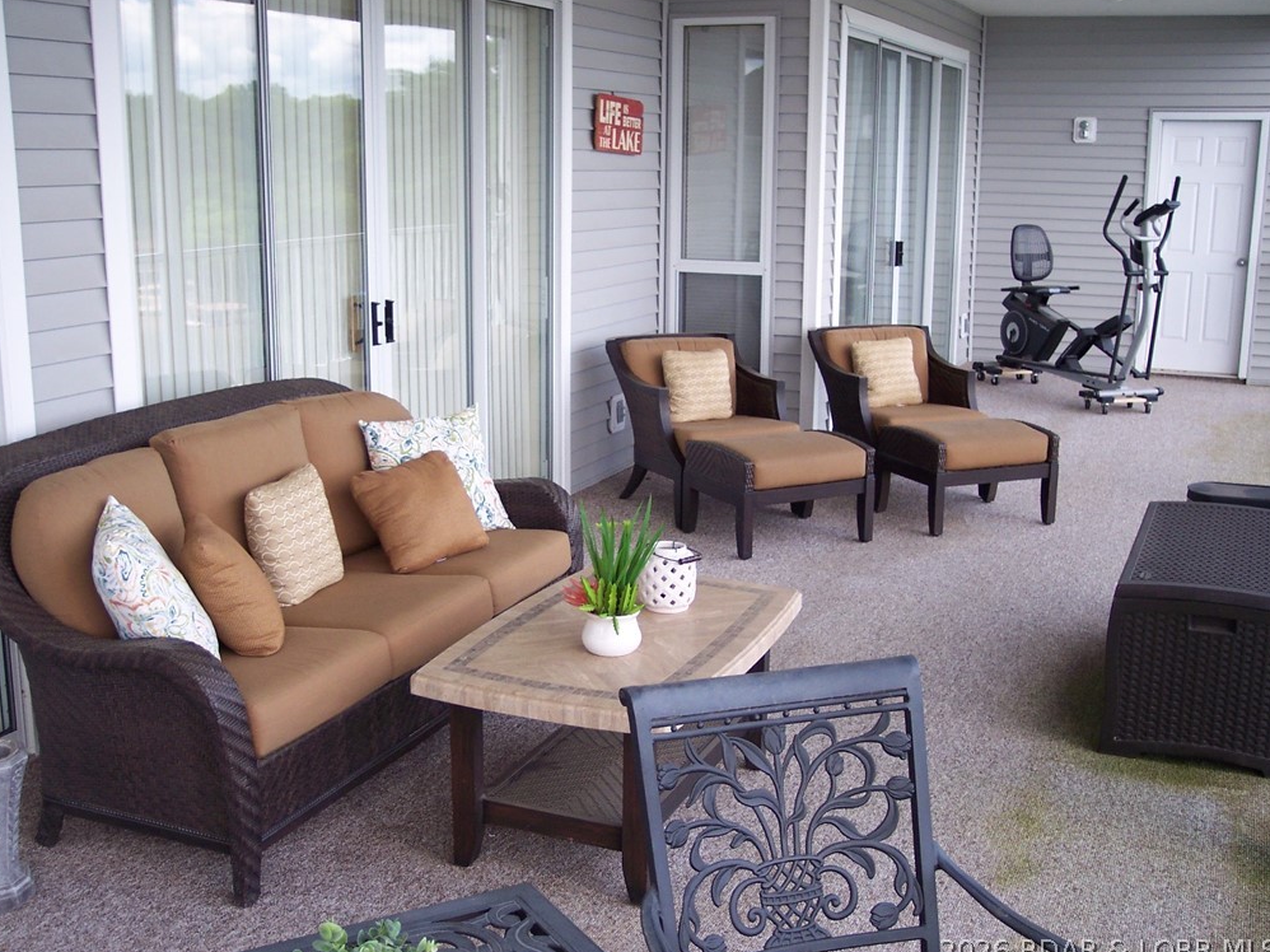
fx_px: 1430
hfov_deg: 47.9
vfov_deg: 36.8
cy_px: 482
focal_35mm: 39
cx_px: 634
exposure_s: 1/180
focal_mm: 8
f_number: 2.8
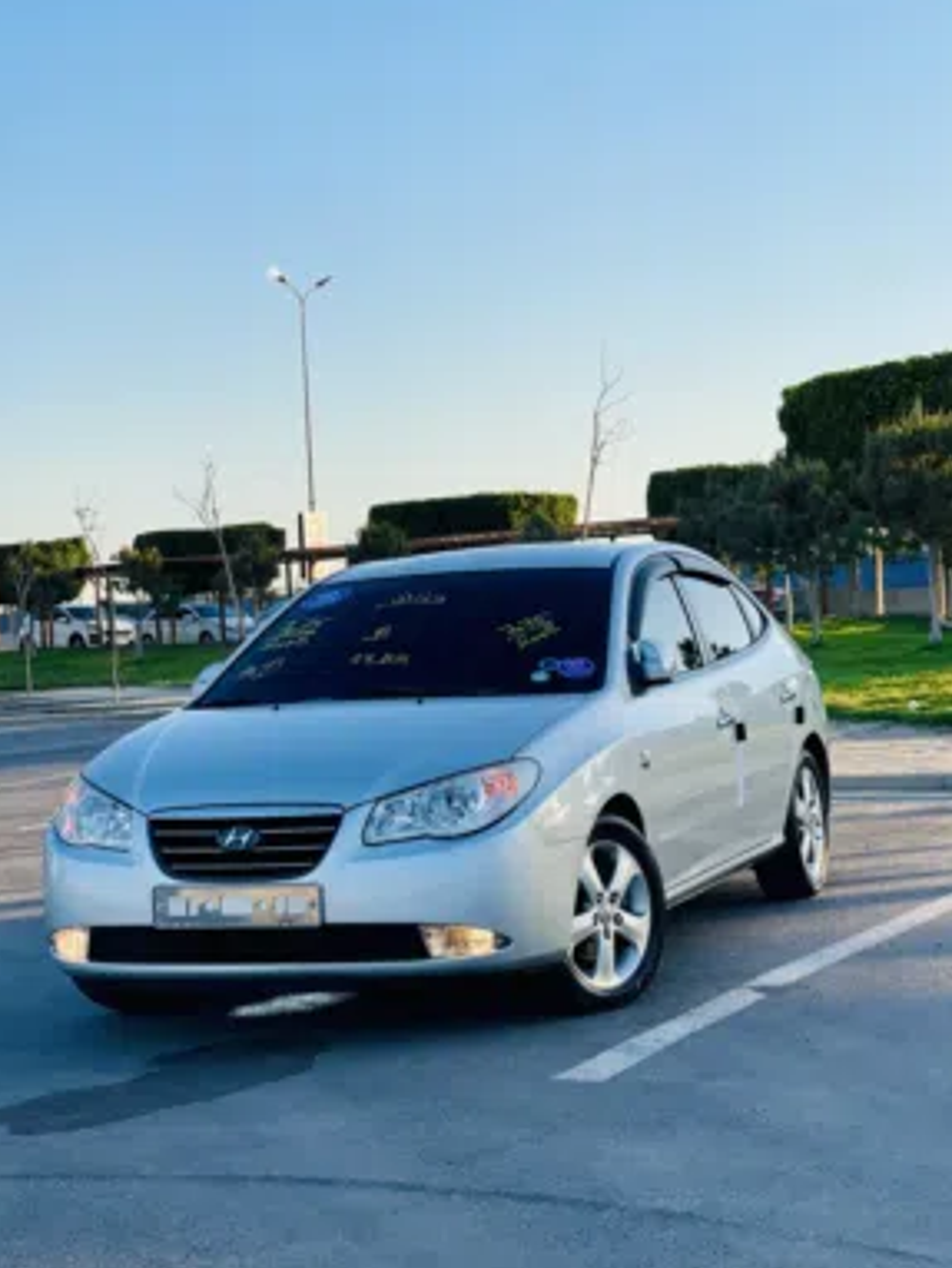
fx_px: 2454
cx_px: 458
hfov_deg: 22.0
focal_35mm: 67
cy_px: 617
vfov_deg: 29.0
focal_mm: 7.5
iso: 32
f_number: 2.2
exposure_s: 1/704
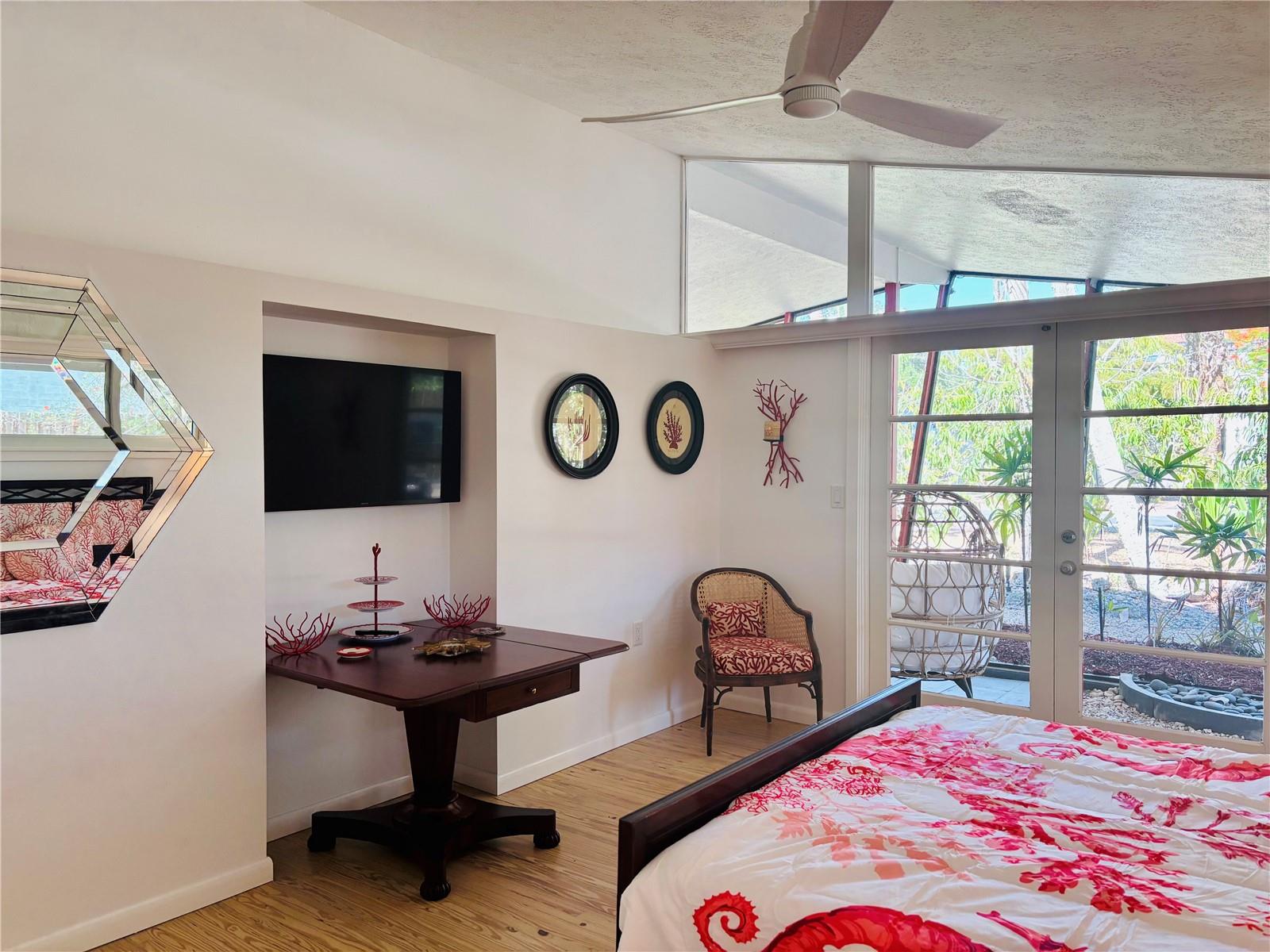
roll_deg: -0.4
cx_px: 635
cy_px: 476
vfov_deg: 53.1
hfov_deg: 67.3
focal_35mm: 26
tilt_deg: -1.3
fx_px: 954
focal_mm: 5.96
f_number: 1.6
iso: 80
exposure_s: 1/120
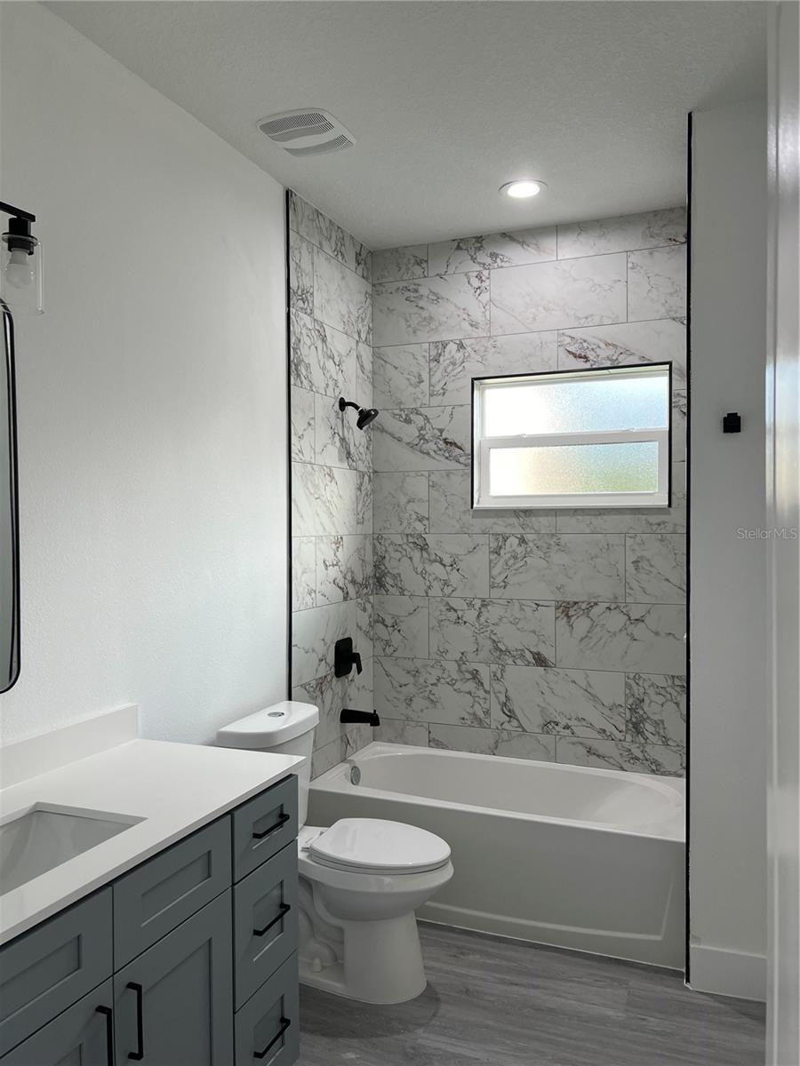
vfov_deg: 67.3
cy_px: 533
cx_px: 400
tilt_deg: -0.8
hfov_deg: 53.1
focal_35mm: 26
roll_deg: +0.0
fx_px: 801
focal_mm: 5.7
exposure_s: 1/120
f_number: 1.5
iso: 64
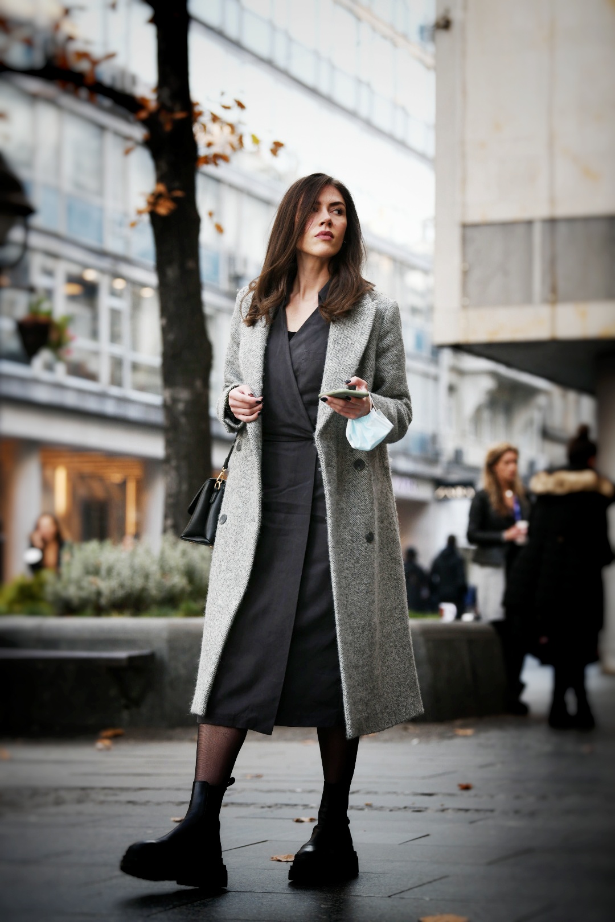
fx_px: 2434
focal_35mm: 95
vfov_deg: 21.5
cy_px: 461
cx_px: 308
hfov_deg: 14.4
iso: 500
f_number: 3.5
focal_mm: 95
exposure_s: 1/400
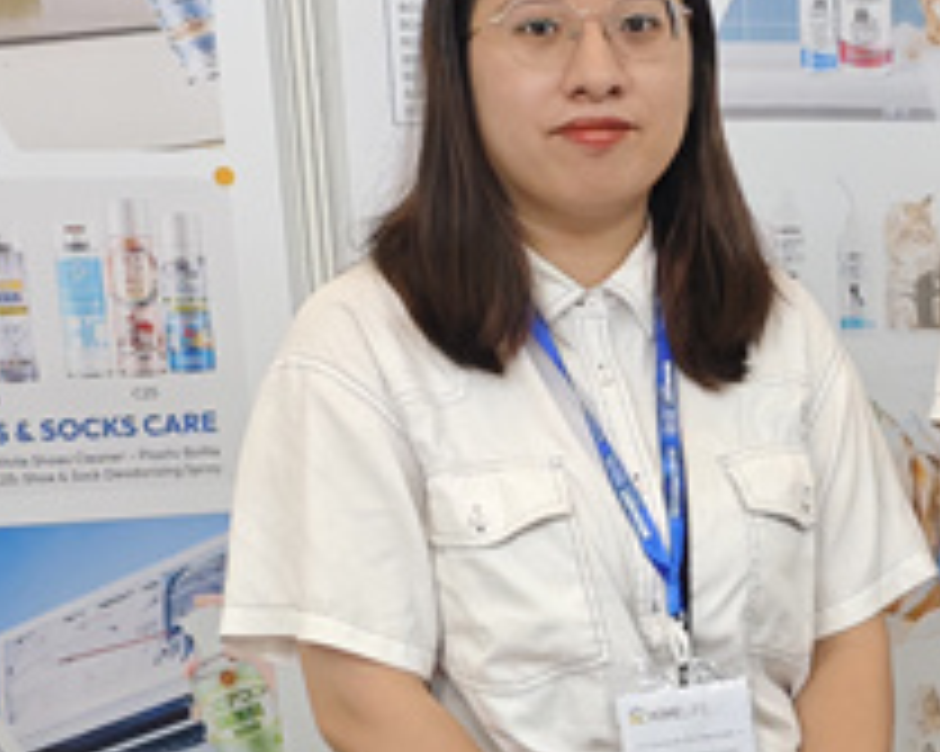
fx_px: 2391
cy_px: 779
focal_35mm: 86
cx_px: 1124
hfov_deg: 20.8
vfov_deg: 17.4
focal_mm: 8.72
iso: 2500
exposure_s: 1/700
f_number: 1.63
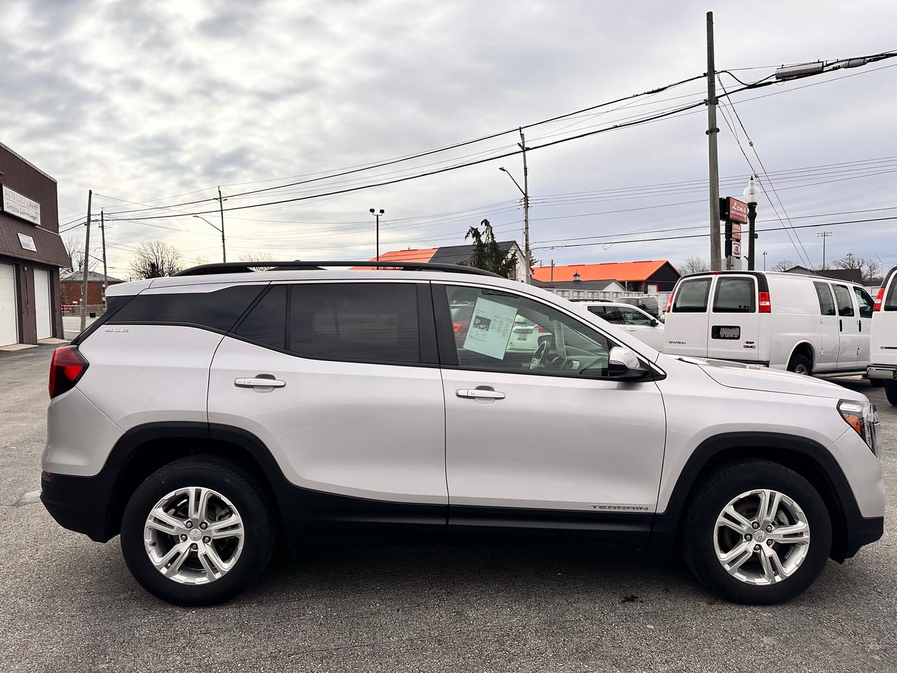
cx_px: 448
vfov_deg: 56.8
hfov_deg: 71.6
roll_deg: +1.1
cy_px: 336
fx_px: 622
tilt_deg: -2.1
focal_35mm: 24
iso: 80
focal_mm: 6.86
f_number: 1.78
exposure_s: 1/7042
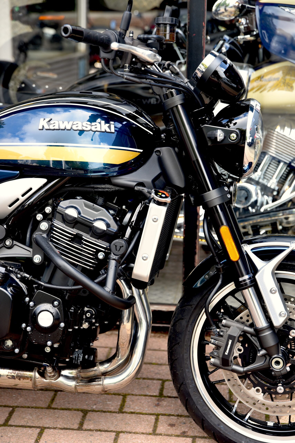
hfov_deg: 19.5
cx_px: 148
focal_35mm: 70
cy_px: 222
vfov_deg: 28.8
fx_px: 860
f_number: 4
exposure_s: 1/60
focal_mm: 70
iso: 100
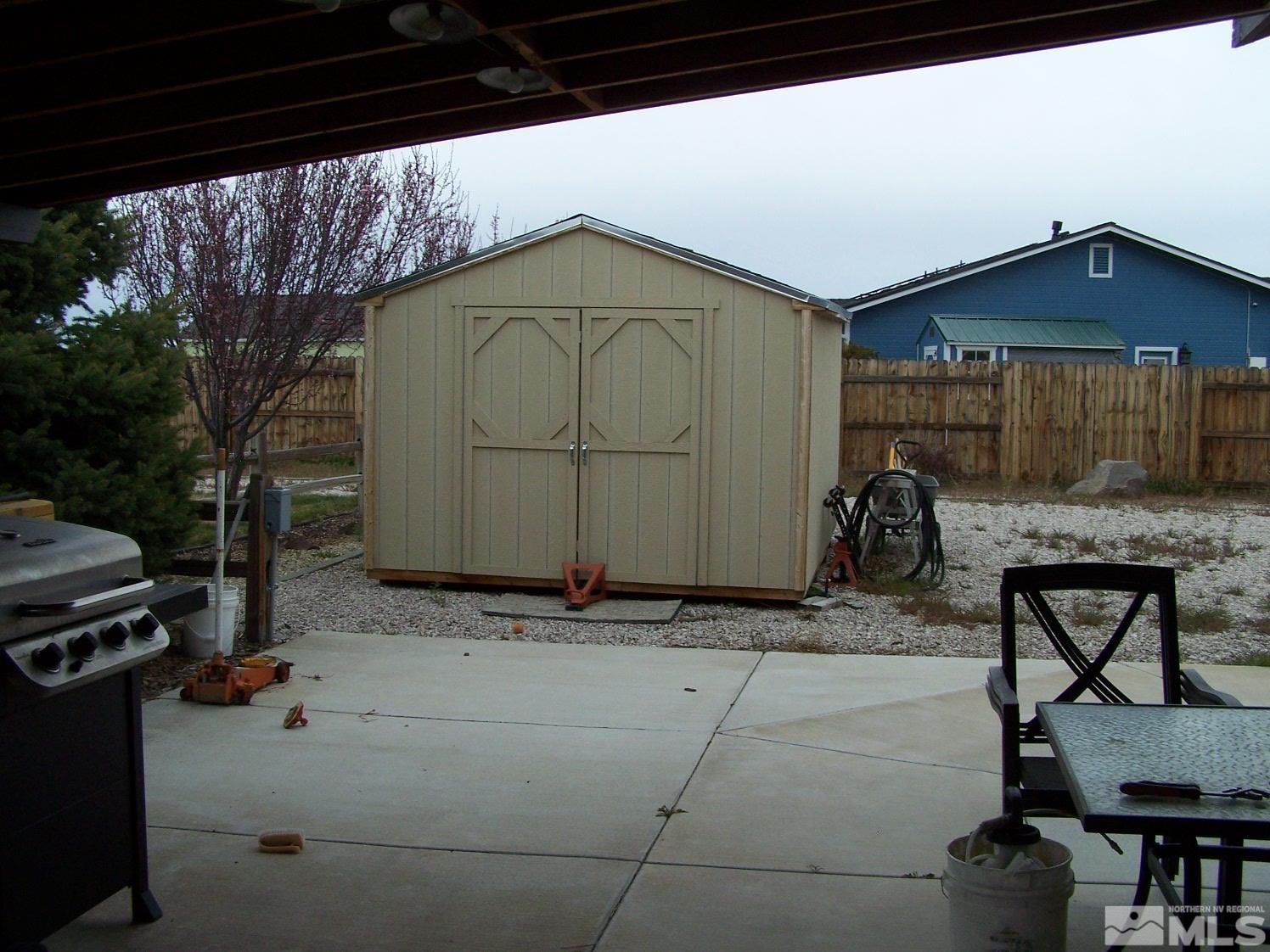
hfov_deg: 49.0
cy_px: 476
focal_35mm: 38
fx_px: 1394
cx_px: 635
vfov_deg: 37.7
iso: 80
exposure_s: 1/640
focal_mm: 6.3
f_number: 4
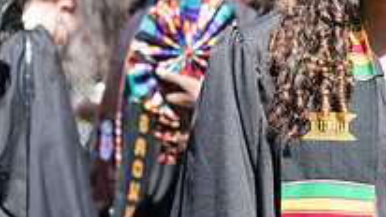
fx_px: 1136
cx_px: 383
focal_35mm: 111
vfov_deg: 10.9
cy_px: 74
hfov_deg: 18.8
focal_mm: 35
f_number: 3.5
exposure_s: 1/500
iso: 100
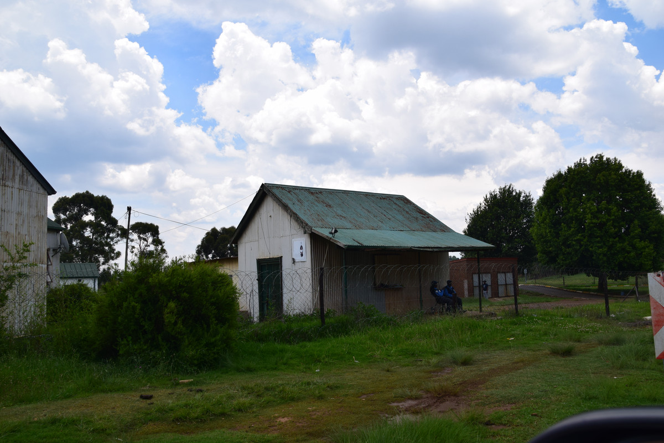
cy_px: 222
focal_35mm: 27
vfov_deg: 47.9
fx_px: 498
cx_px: 332
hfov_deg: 67.4
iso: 250
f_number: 11
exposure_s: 1/500
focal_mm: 18
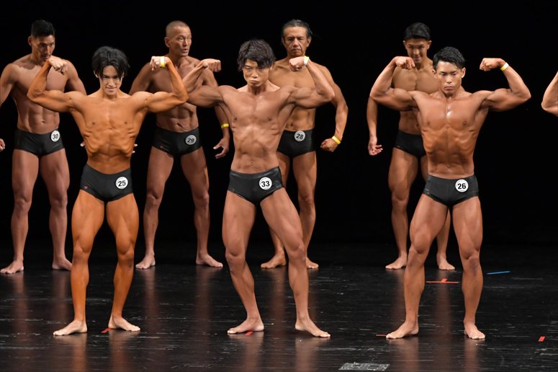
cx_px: 279
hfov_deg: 8.1
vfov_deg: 5.4
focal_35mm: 255
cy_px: 186
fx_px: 3951
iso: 3200
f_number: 5.6
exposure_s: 1/400
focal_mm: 170
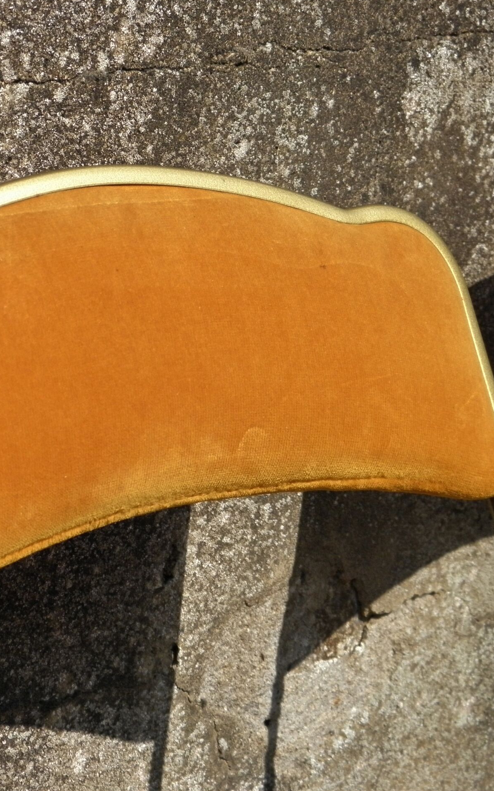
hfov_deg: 16.9
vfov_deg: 26.8
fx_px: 1659
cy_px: 394
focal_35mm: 77
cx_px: 158
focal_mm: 9.7
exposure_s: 1/320
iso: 160
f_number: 8.2
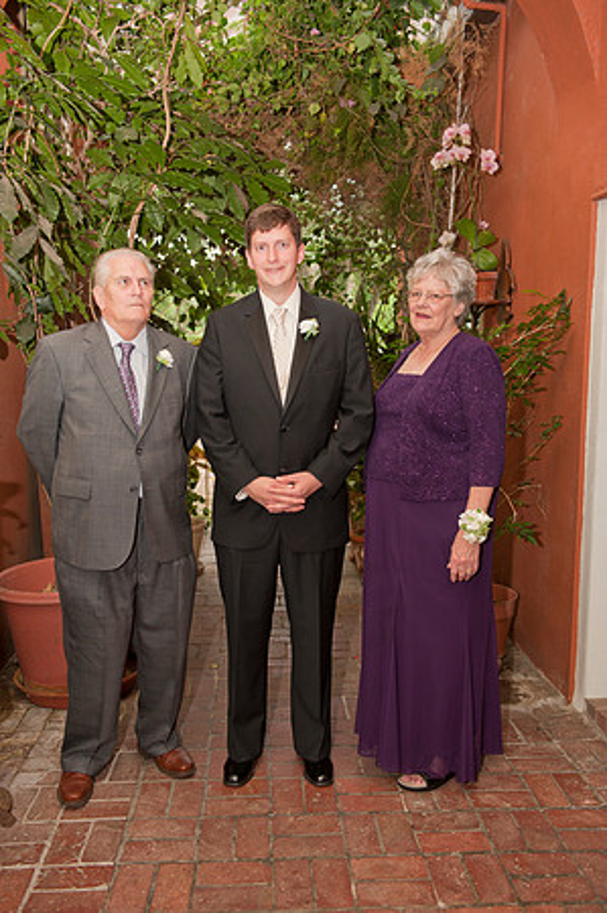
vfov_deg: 58.8
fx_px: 811
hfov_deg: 41.0
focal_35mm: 32
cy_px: 456
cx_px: 304
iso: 250
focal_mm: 32
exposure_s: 1/100
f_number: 4
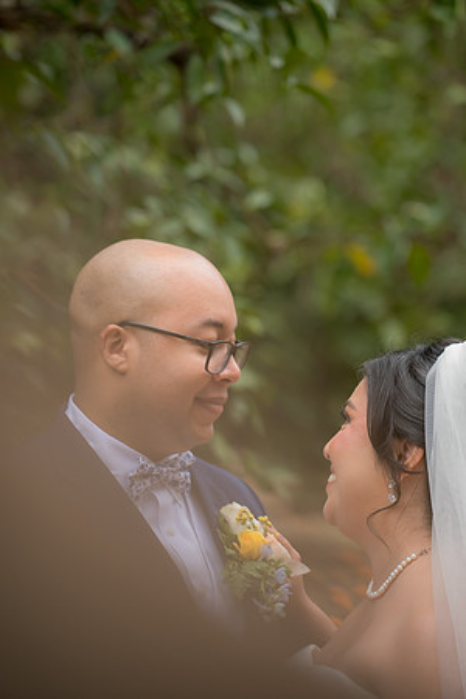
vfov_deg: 14.7
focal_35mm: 140
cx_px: 233
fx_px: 2718
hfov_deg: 9.8
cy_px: 350
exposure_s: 1/320
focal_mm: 140
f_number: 2.8
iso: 640
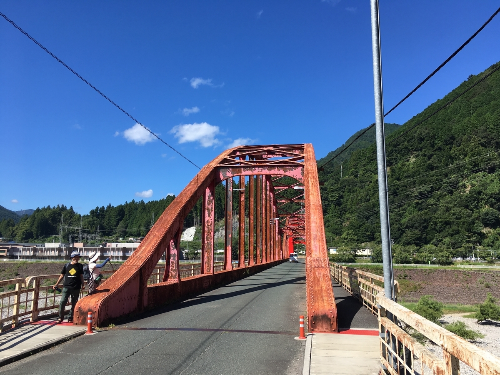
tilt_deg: +8.8
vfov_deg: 48.2
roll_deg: -0.4
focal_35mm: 29
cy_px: 188
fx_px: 419
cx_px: 250
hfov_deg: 61.7
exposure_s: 1/1261
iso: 25
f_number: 2.2
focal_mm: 4.15
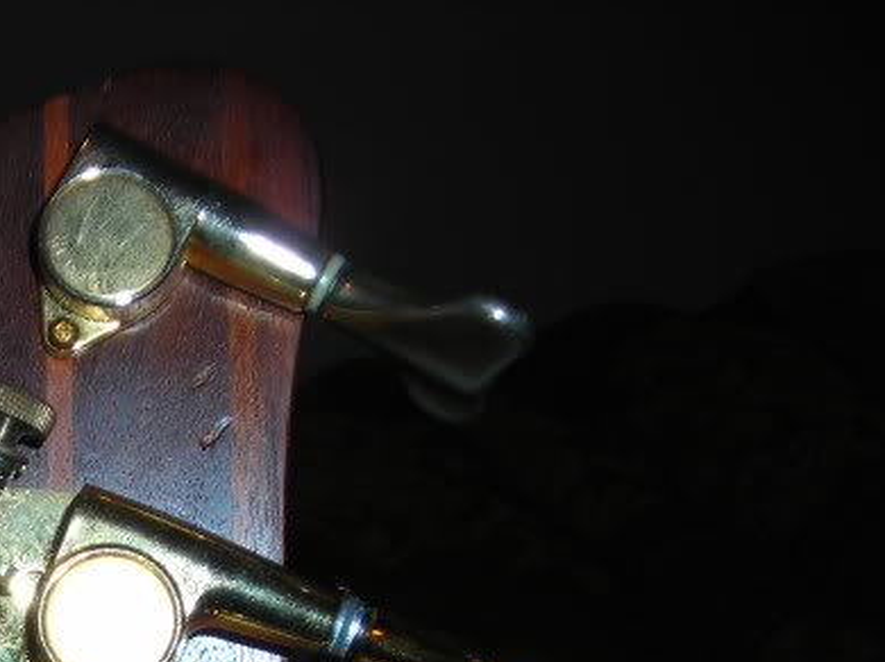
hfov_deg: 23.9
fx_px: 1993
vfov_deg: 18.4
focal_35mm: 78
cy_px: 676
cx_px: -9
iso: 50
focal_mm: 6.3
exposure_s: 1/60.1
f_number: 3.2
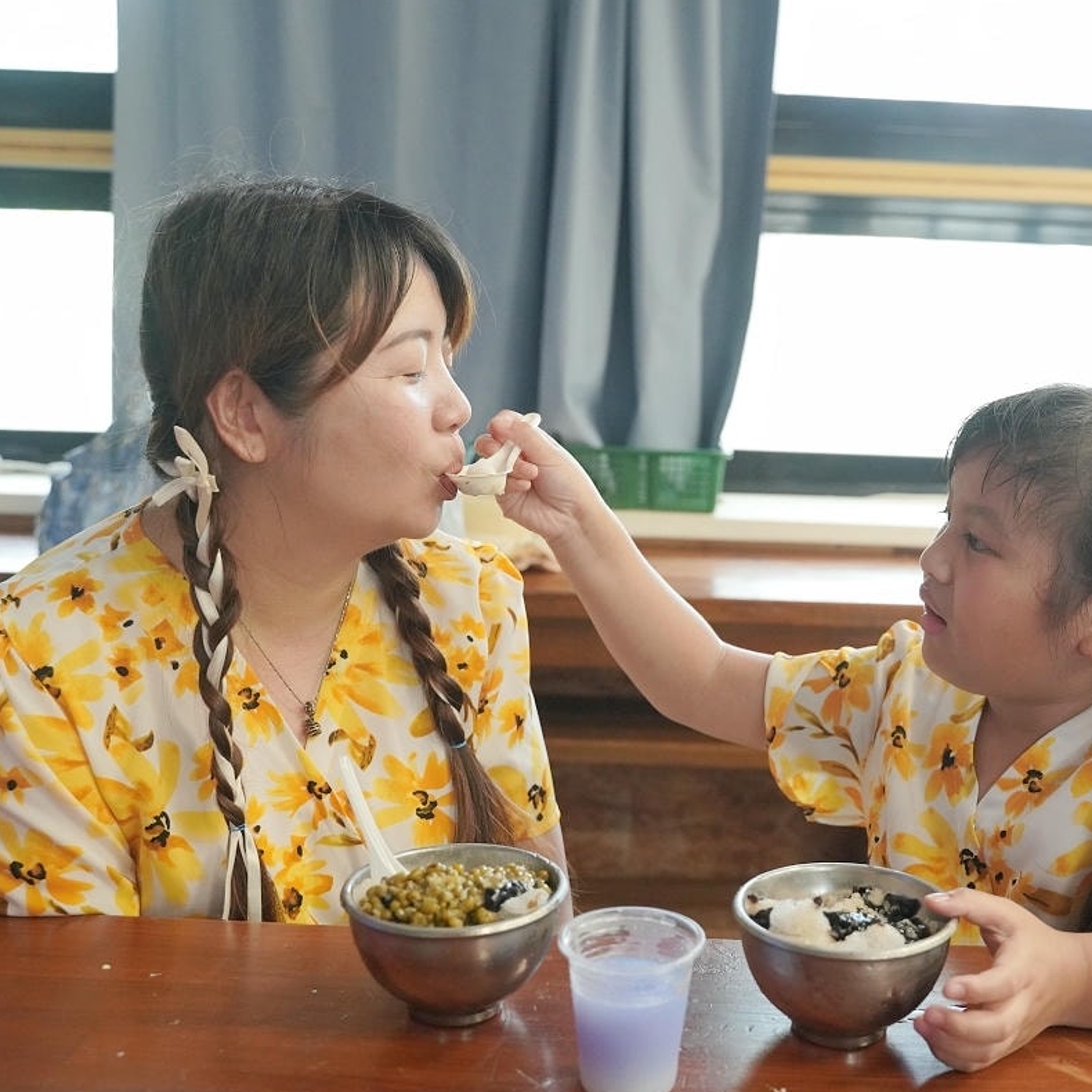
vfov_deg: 41.9
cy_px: 549
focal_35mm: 40
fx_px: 1428
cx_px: 737
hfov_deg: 41.3
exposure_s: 1/160
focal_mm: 31
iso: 4000
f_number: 4
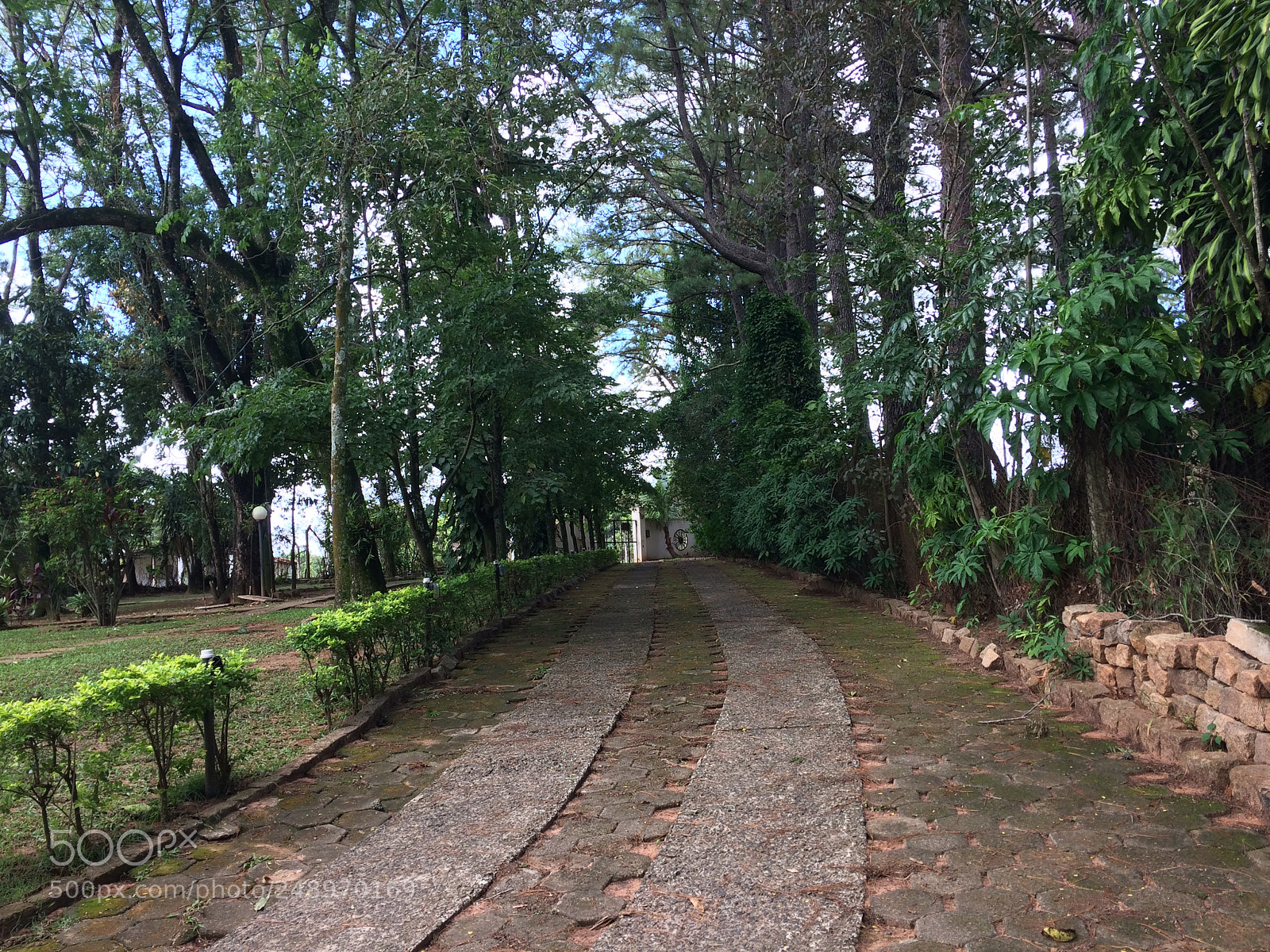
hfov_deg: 61.7
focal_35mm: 29
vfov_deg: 48.2
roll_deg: +2.4
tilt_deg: +1.1
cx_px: 635
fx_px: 1064
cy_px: 476
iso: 32
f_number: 2.2
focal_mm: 4.15
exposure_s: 1/126
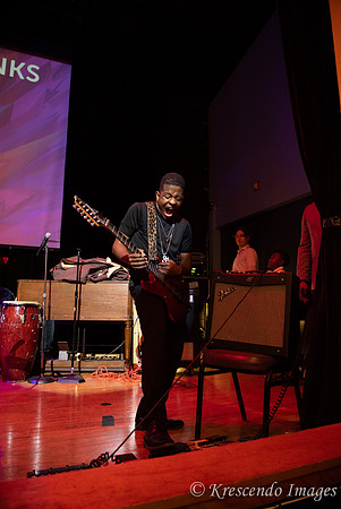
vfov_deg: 73.7
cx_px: 170
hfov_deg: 53.2
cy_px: 254
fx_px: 340
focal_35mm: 24
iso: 3200
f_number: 2.8
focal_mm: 24
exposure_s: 1/160
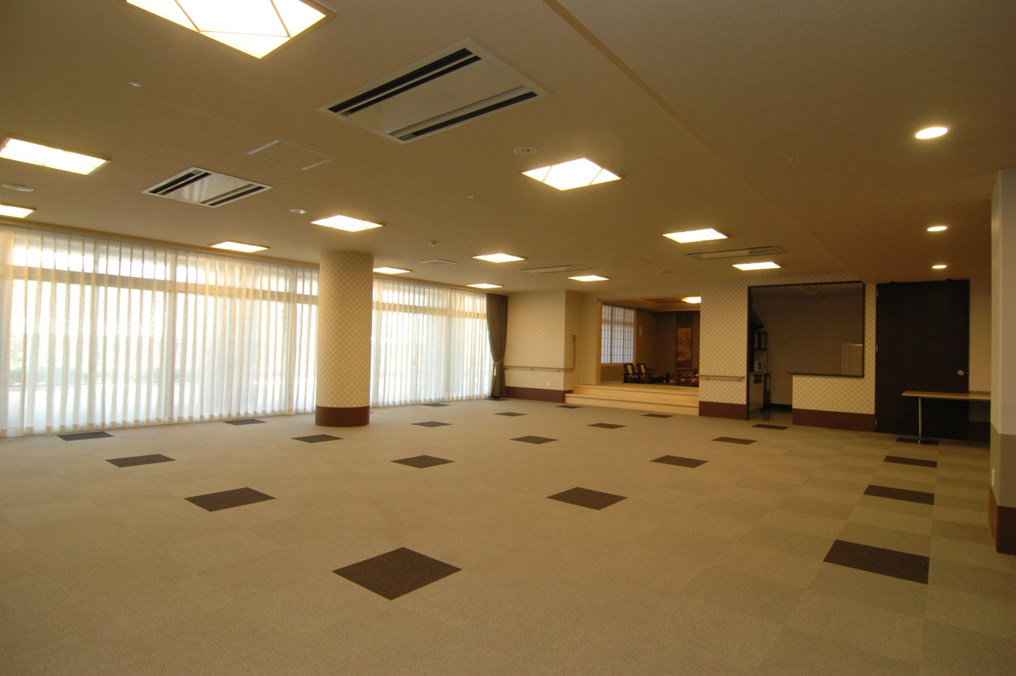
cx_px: 508
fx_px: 508
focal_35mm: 18
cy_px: 338
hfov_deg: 90.0
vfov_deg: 67.3
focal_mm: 12
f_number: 5.6
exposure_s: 1/50
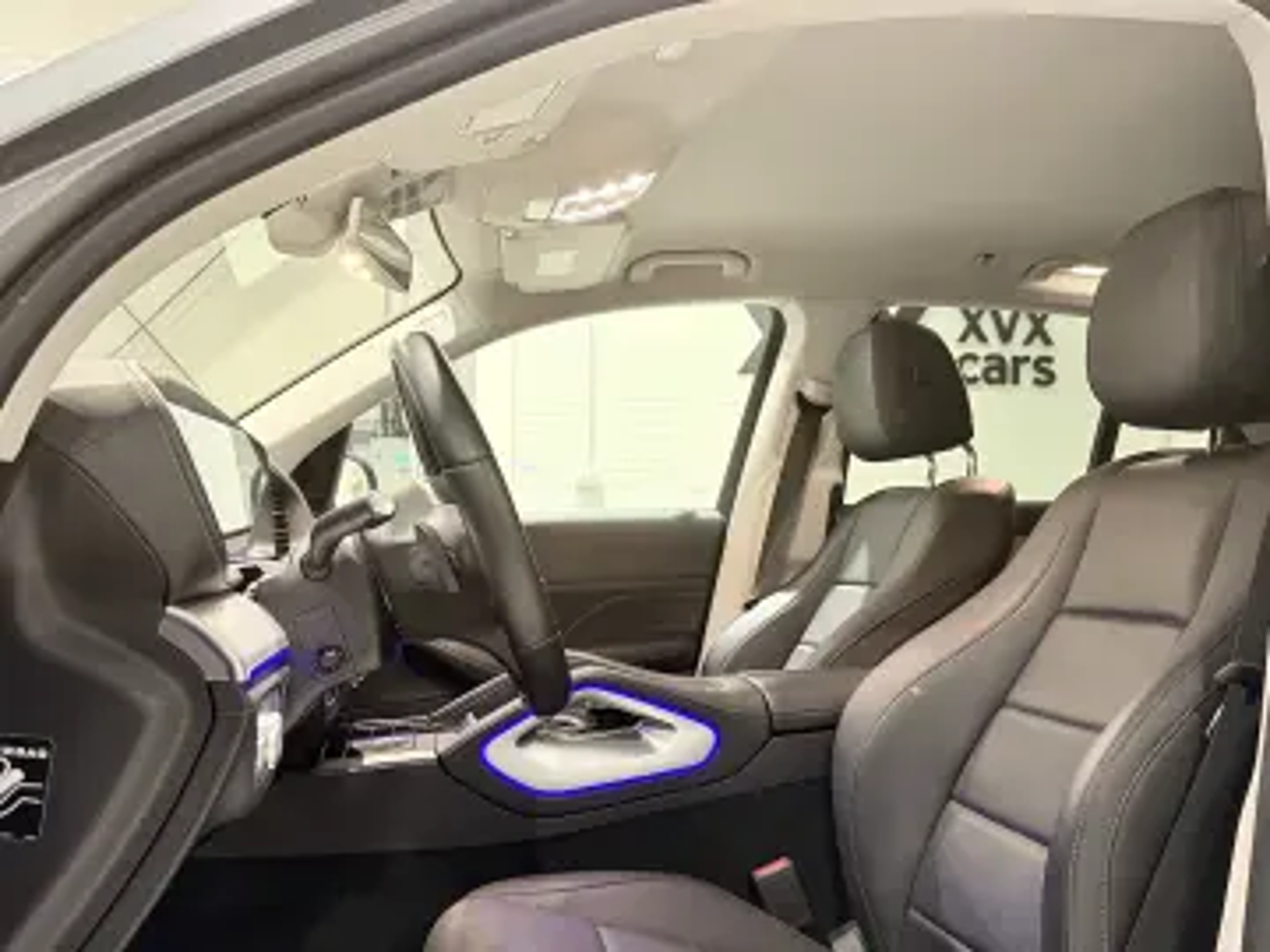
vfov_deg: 56.8
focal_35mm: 24
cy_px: 476
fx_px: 881
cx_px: 635
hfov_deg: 71.6
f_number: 1.78
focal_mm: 6.76
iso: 640
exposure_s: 1/50
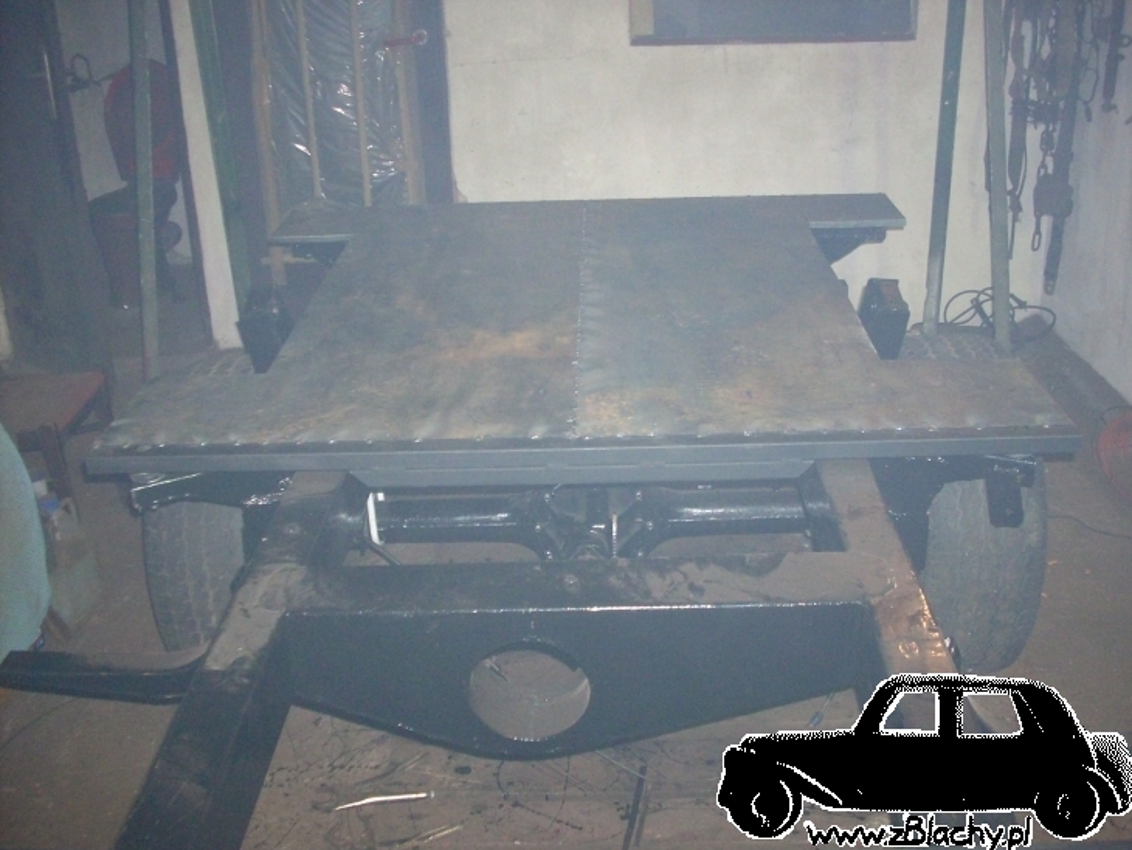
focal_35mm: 38
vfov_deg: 37.7
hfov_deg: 49.0
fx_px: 1243
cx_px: 575
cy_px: 429
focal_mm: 6.2
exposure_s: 1/60
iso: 400
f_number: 2.8
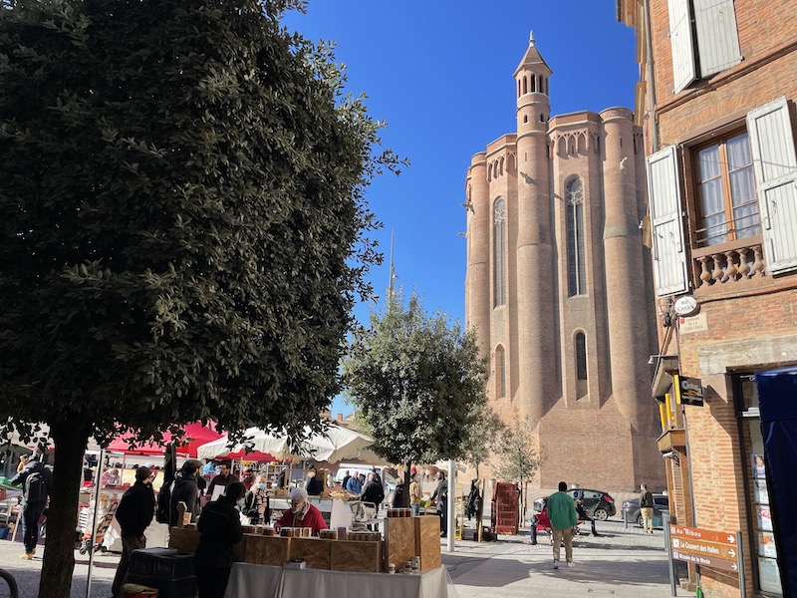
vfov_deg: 53.1
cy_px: 299
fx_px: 599
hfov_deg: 67.3
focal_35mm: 26
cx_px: 398
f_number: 1.6
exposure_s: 1/2174
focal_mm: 4.2
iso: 32
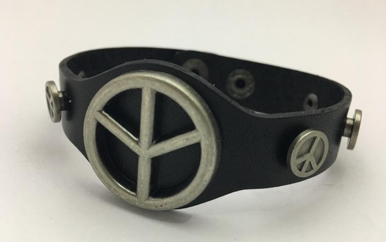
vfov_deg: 40.6
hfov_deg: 61.2
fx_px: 326
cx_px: 192
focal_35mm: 31
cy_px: 123
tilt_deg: -27.9
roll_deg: -1.8
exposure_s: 1/30
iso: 200
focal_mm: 4.15
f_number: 2.2
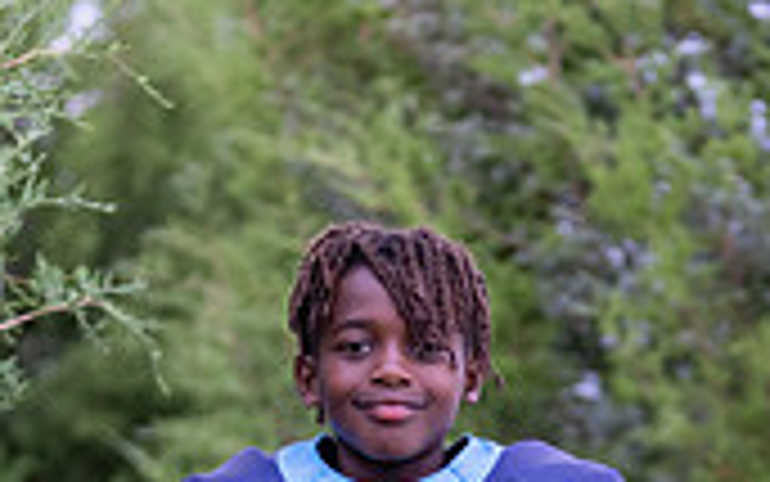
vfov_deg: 4.2
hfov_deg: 6.7
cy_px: 810
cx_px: 459
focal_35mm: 312
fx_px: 6549
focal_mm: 76
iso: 500
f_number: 2.8
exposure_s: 1/320
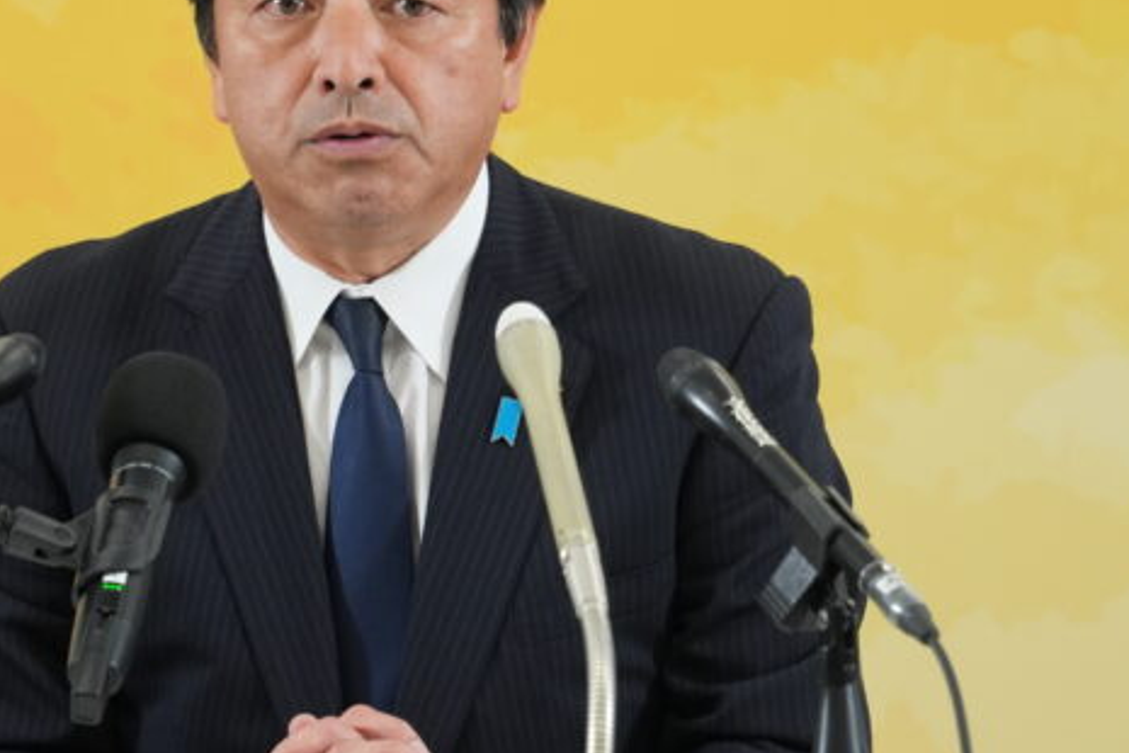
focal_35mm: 472
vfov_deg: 2.9
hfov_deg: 4.4
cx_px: 420
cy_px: 291
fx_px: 14801
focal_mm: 191
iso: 1250
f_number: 5.6
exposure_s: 1/125
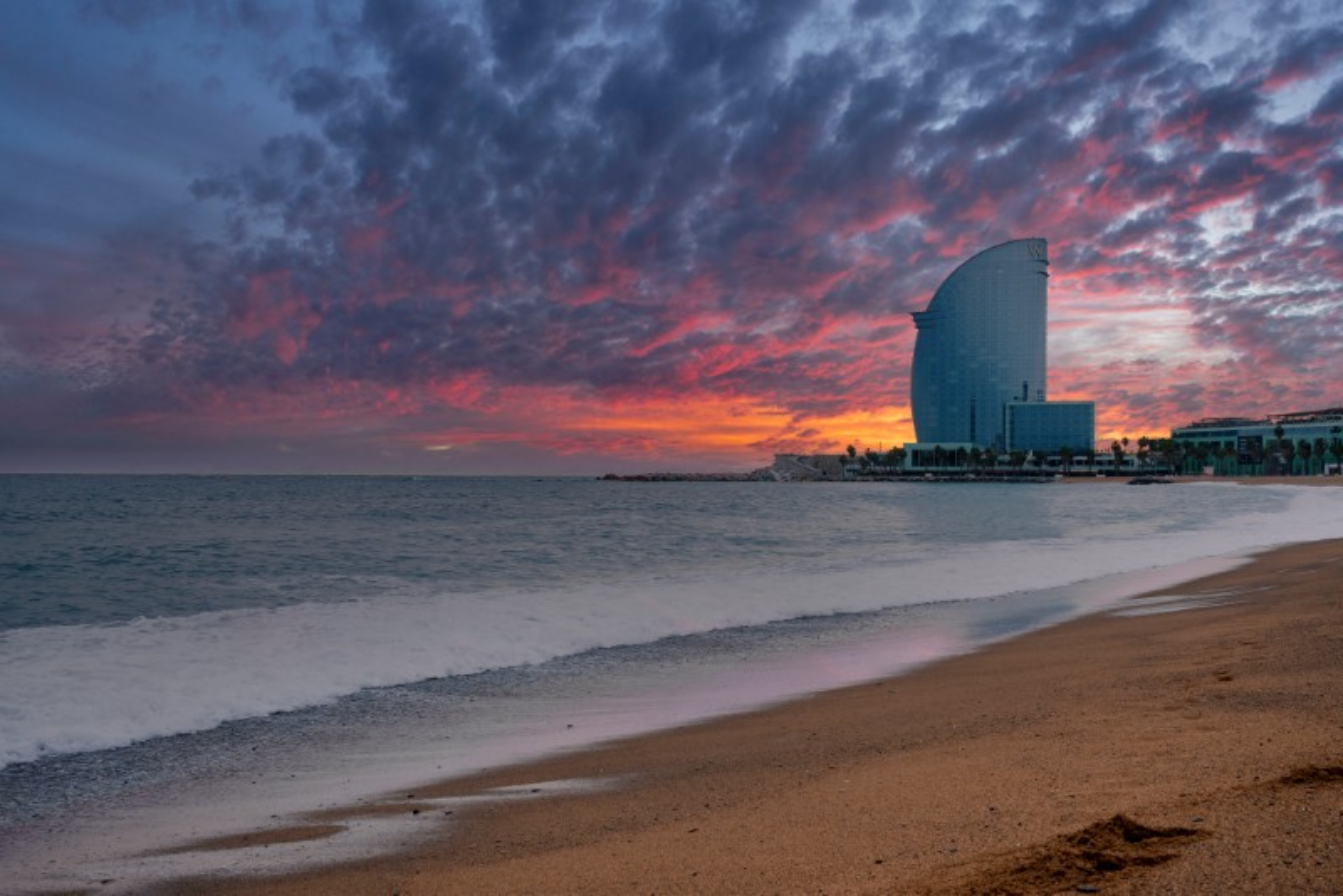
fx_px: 1418
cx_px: 672
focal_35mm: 38
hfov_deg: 50.7
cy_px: 448
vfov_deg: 35.1
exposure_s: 1/160
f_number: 11
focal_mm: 38
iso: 250
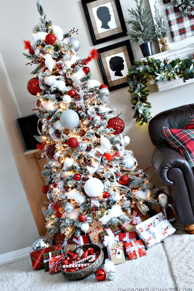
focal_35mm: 40
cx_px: 95
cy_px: 146
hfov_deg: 33.4
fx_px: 323
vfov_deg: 48.5
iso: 200
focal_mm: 26
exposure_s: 1
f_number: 16
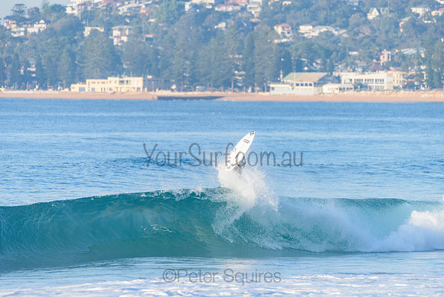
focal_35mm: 500
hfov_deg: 4.1
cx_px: 222
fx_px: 6168
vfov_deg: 2.8
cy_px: 148
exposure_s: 1/2000
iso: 400
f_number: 5.6
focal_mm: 500
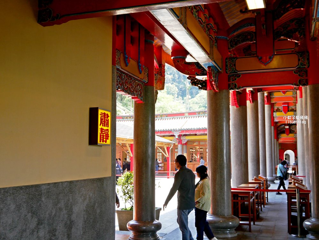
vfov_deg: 32.9
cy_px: 120
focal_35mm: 44
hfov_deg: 42.9
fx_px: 406
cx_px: 160
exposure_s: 1/125
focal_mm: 22
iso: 200
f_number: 4.6
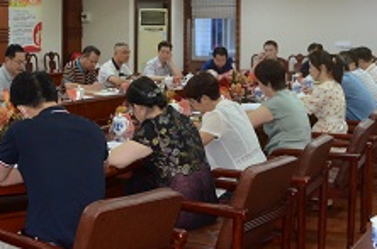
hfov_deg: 27.5
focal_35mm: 73
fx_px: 763
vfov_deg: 18.2
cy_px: 16
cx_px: 107
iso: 1600
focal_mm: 18
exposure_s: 1/60
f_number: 5.6
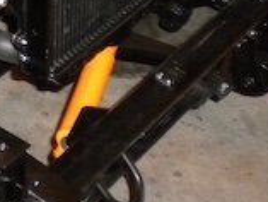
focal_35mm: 134
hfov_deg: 13.3
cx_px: -205
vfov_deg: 10.9
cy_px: -50
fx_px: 1038
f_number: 3.1
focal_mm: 6.3
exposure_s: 1/30
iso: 400
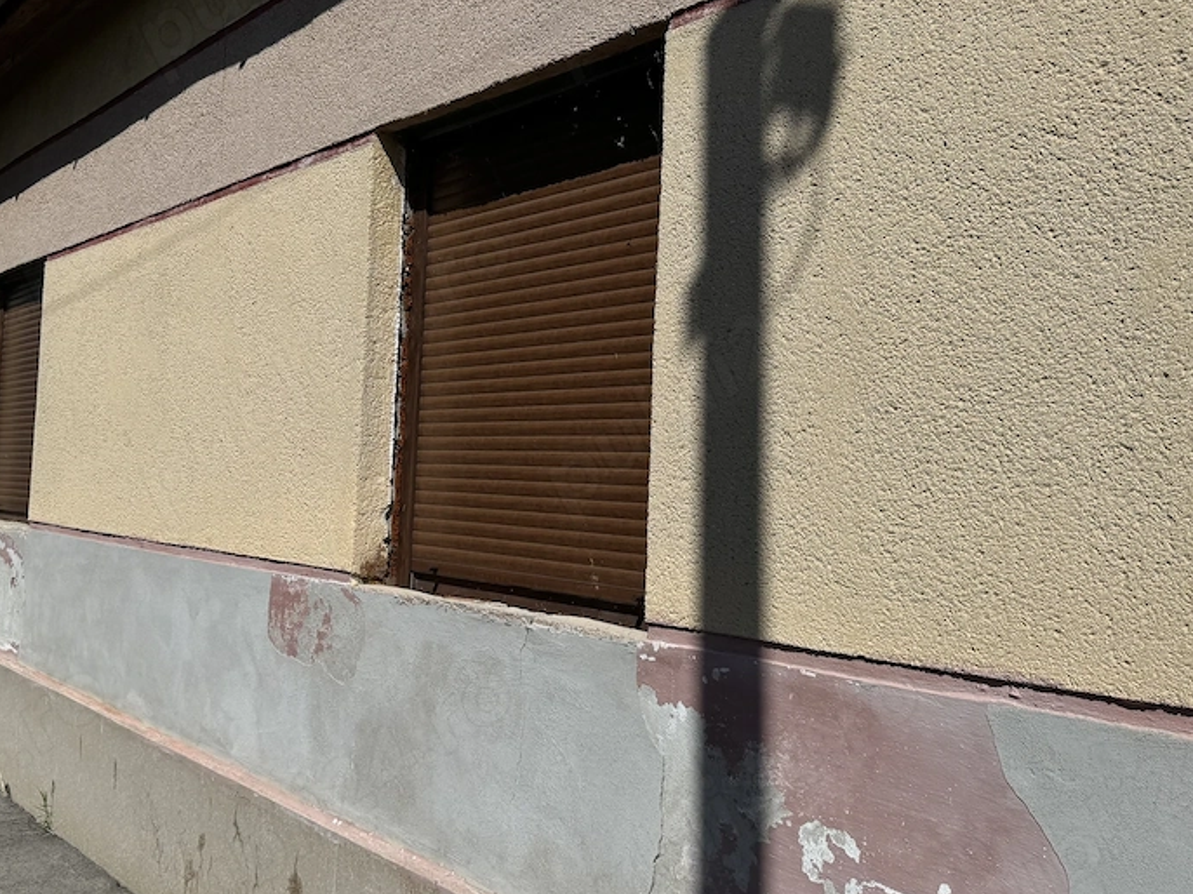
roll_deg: -1.6
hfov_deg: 52.5
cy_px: 398
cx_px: 527
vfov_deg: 40.6
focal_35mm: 35
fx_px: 1206
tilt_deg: +3.9
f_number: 1.78
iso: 80
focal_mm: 6.76
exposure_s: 1/10417
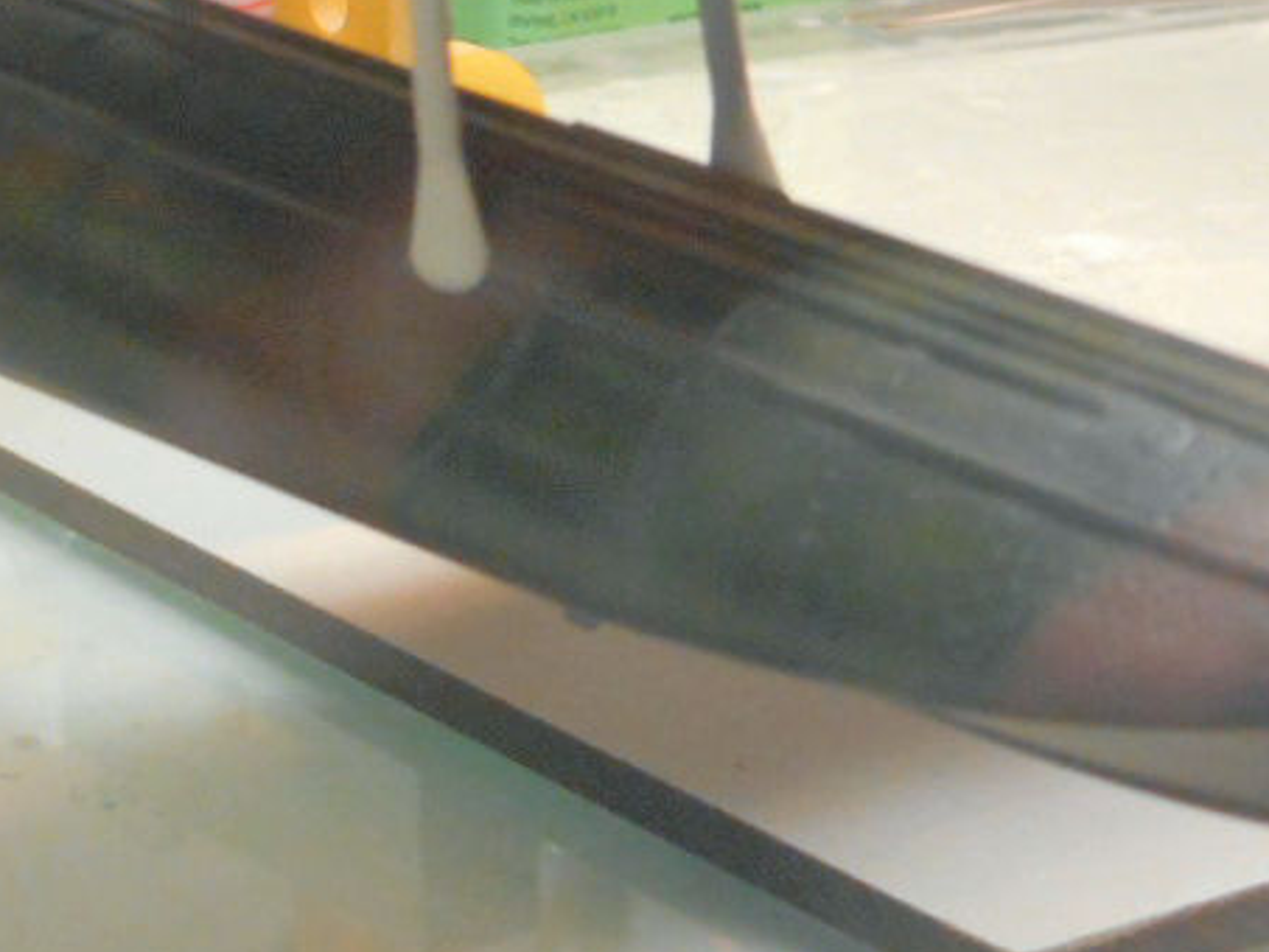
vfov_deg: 12.0
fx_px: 4400
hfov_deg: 16.1
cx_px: -31
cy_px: -330
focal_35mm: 120
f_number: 4.2
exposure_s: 1/25
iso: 400
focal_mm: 6
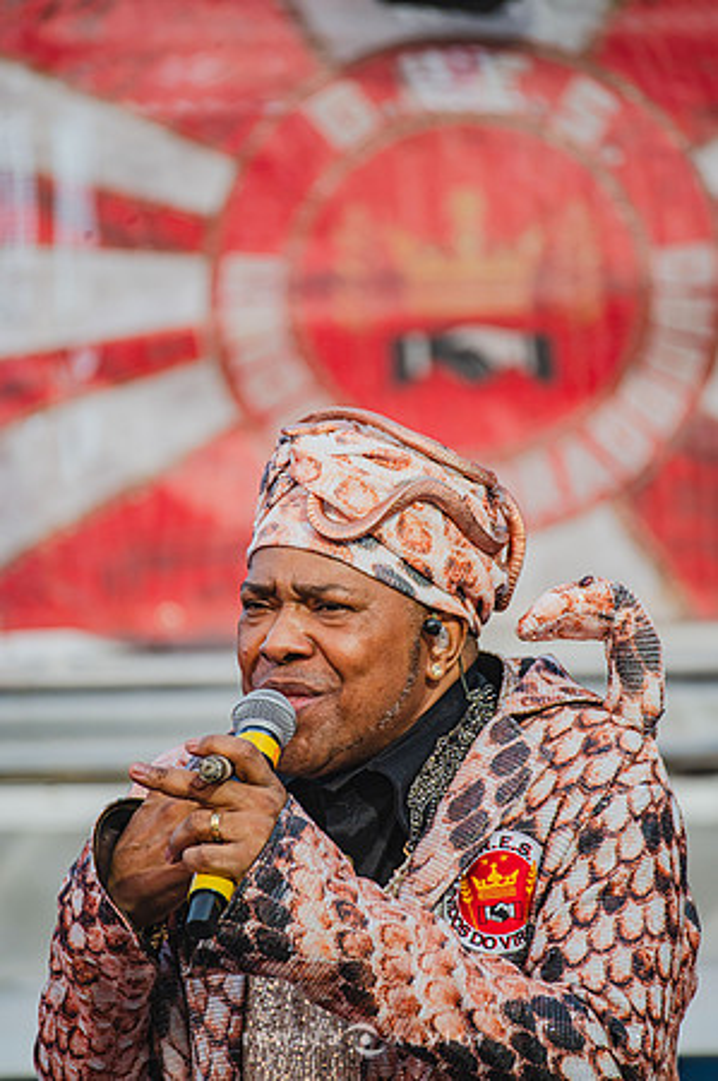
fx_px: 8995
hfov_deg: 4.6
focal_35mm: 300
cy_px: 540
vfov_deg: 6.9
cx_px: 359
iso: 1250
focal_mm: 300
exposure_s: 1/400
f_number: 5.6
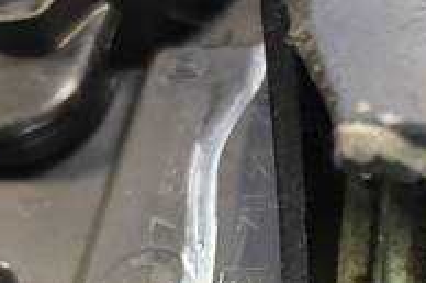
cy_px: 287
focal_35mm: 67
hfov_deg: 29.3
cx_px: 351
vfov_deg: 19.6
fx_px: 792
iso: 500
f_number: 1.6
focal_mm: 5.96
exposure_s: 1/33
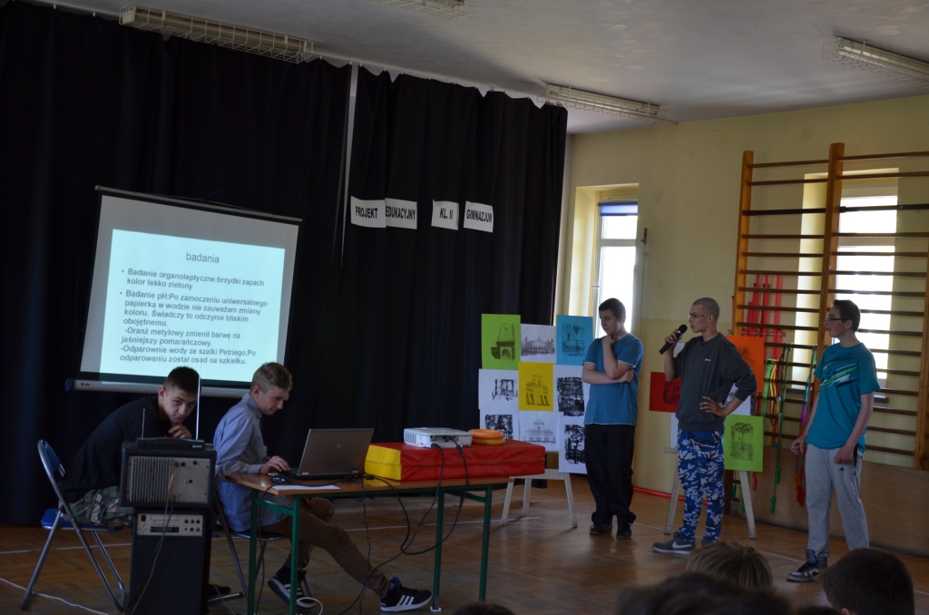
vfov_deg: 27.9
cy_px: 308
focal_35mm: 48
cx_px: 464
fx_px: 1236
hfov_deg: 41.2
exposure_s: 1/60
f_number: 4.2
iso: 450
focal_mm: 32
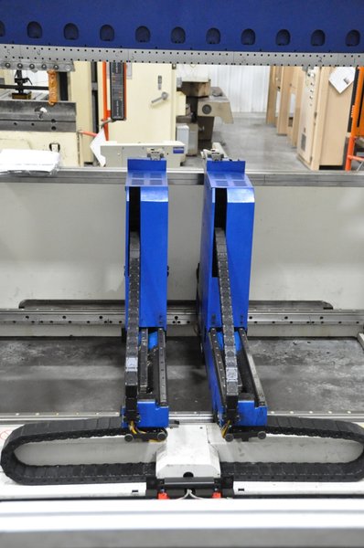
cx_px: 182
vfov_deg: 48.0
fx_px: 616
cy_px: 274
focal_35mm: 40
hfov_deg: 32.9
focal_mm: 27
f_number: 4
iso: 3200
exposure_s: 1/30
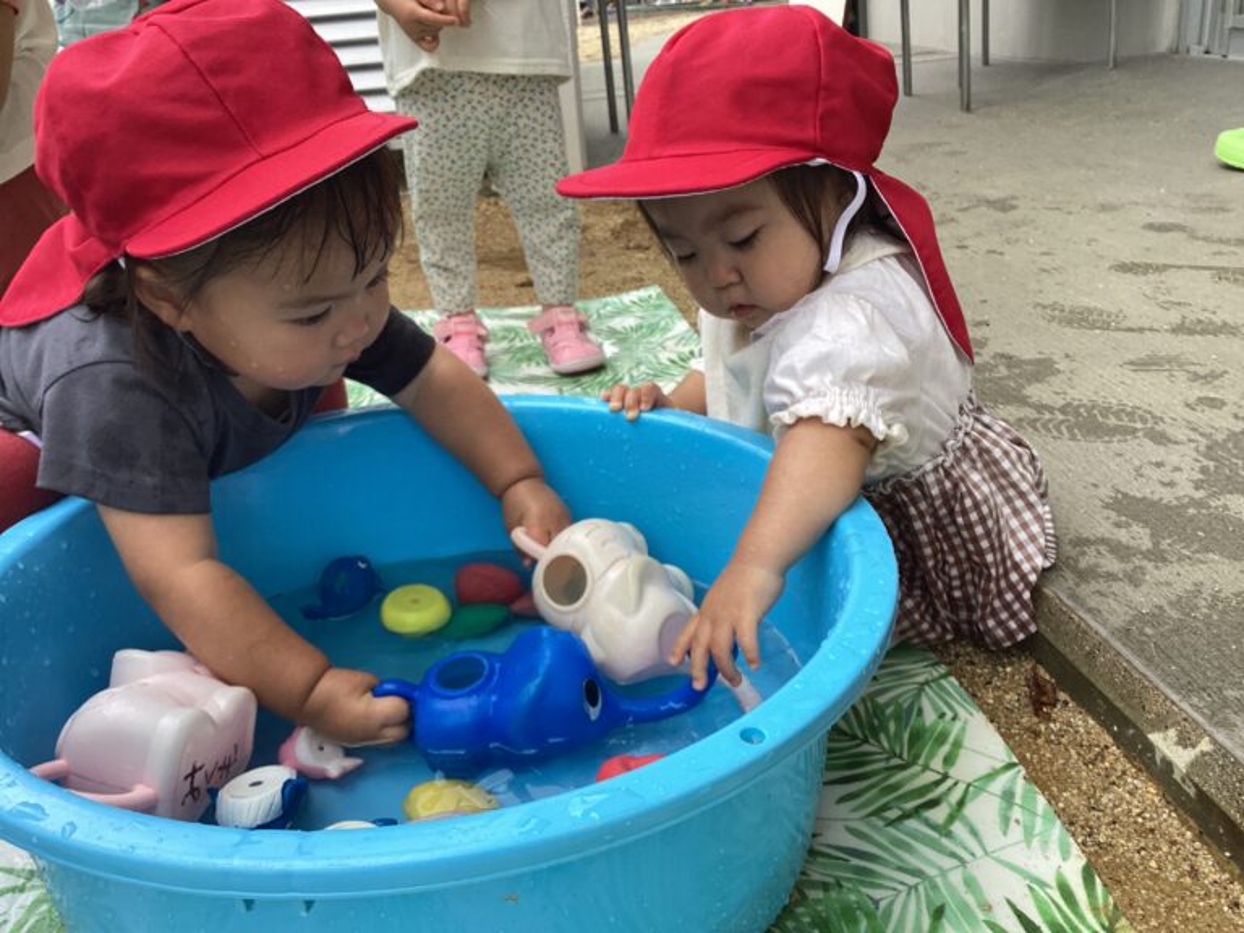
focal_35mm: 31
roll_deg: +4.8
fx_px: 1114
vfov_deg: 45.4
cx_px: 622
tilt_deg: -22.6
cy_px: 466
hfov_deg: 58.4
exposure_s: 1/411
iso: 25
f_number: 2.4
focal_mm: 3.3
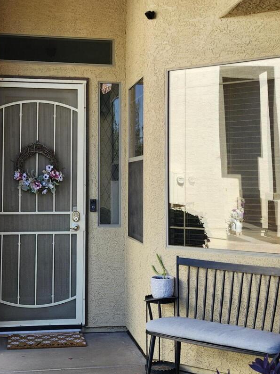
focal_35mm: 58
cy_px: 161
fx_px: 625
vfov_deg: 33.2
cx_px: 116
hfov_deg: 25.2
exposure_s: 1/180
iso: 25
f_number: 1.8
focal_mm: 5.54
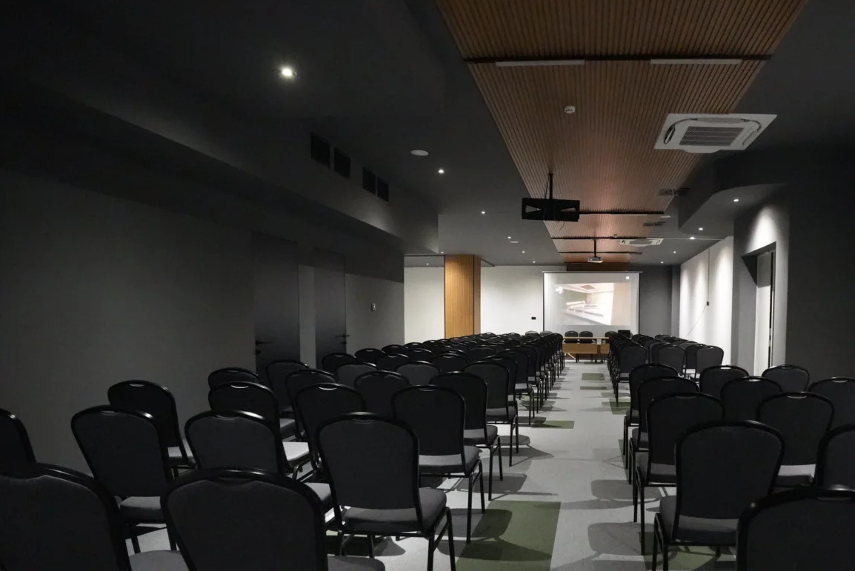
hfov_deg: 78.5
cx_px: 570
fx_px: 499
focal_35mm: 21
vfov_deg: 58.8
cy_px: 356
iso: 8000
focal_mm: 10
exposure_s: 1/100
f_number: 2.8
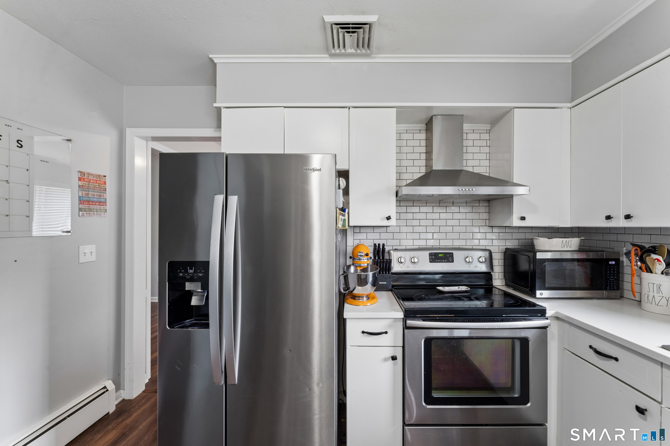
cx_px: 335
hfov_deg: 104.3
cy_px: 223
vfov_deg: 81.2
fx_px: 261
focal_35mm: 14
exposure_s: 1/2.5
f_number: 13
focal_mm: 14
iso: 400
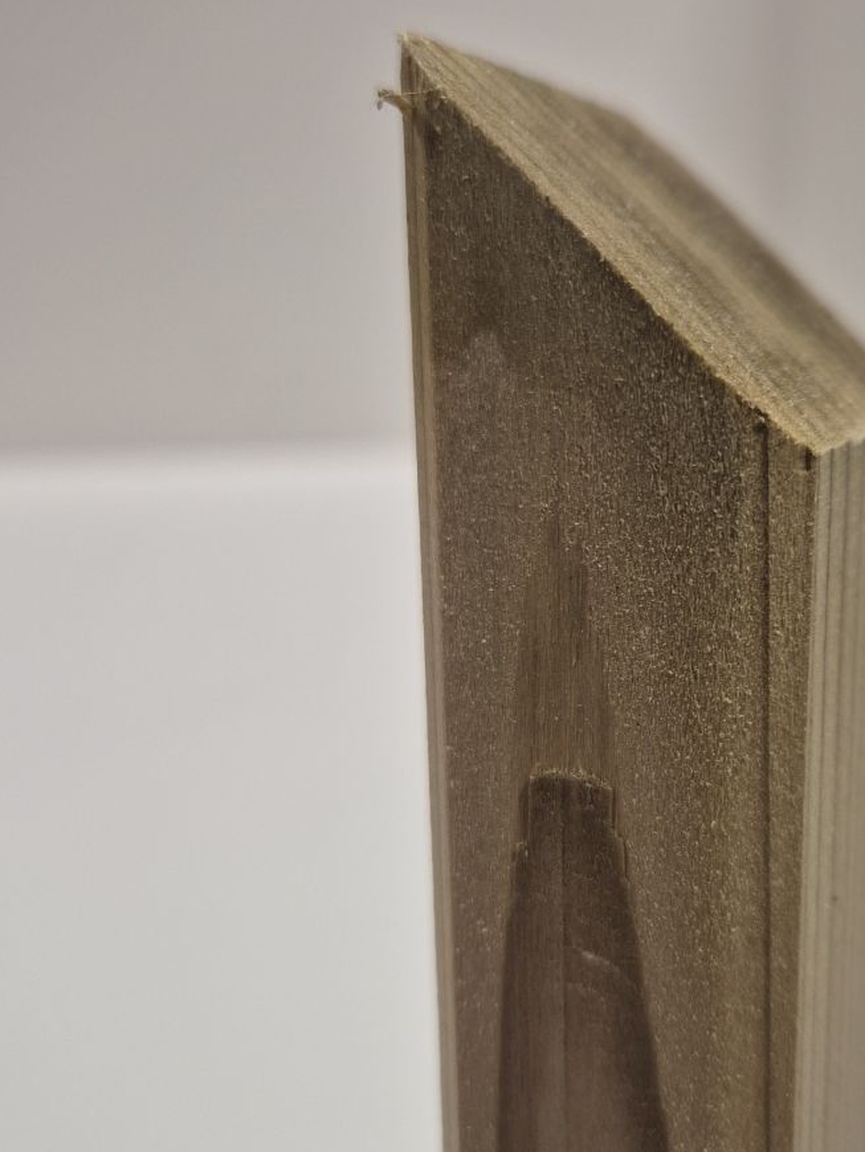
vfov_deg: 50.1
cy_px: 604
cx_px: 641
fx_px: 1232
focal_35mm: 37
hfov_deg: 37.8
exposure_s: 1/100
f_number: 1.8
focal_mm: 5.4
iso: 125
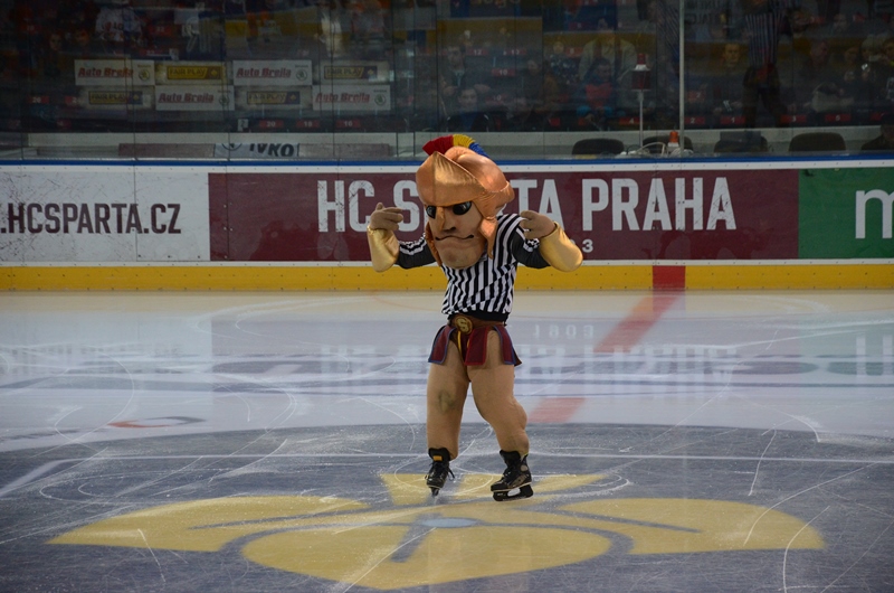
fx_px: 3903
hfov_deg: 13.1
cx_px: 447
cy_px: 296
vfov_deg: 8.7
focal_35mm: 158
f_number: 5.6
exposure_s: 1/400
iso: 2000
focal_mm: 105
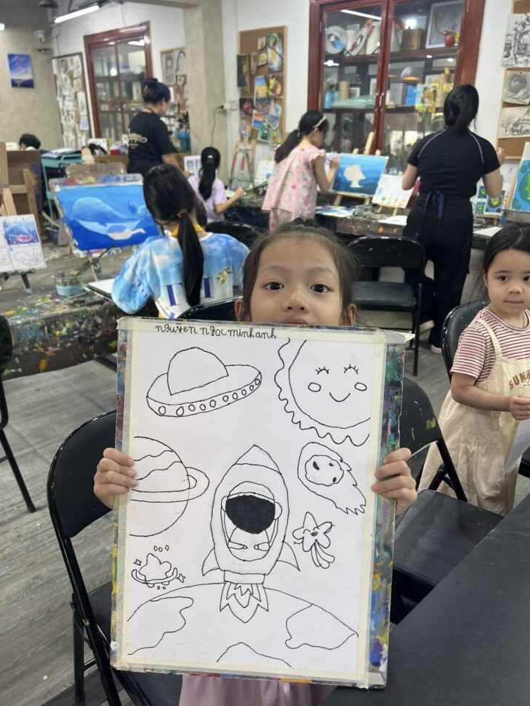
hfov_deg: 51.3
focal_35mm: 27
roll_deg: -0.9
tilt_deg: -23.9
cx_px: 261
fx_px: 551
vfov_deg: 65.3
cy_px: 356
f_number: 1.5
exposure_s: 1/100
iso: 80
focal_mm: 5.7
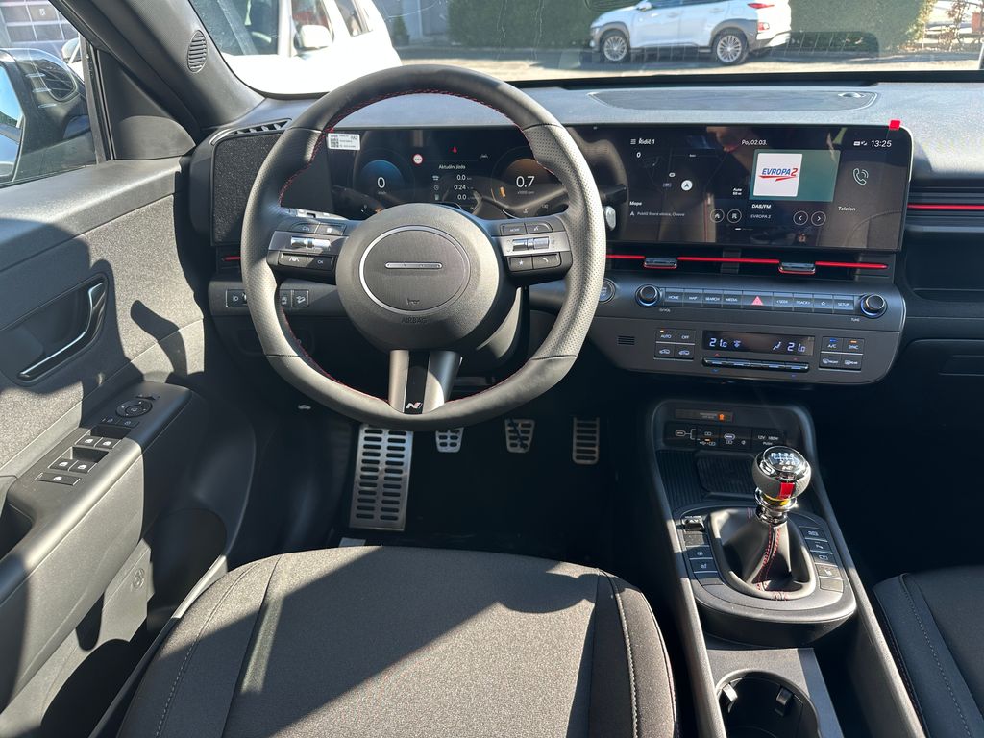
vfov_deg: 56.8
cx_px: 492
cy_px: 369
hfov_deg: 71.6
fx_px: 682
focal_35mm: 24
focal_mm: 6.86
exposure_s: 1/121
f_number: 1.78
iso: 64
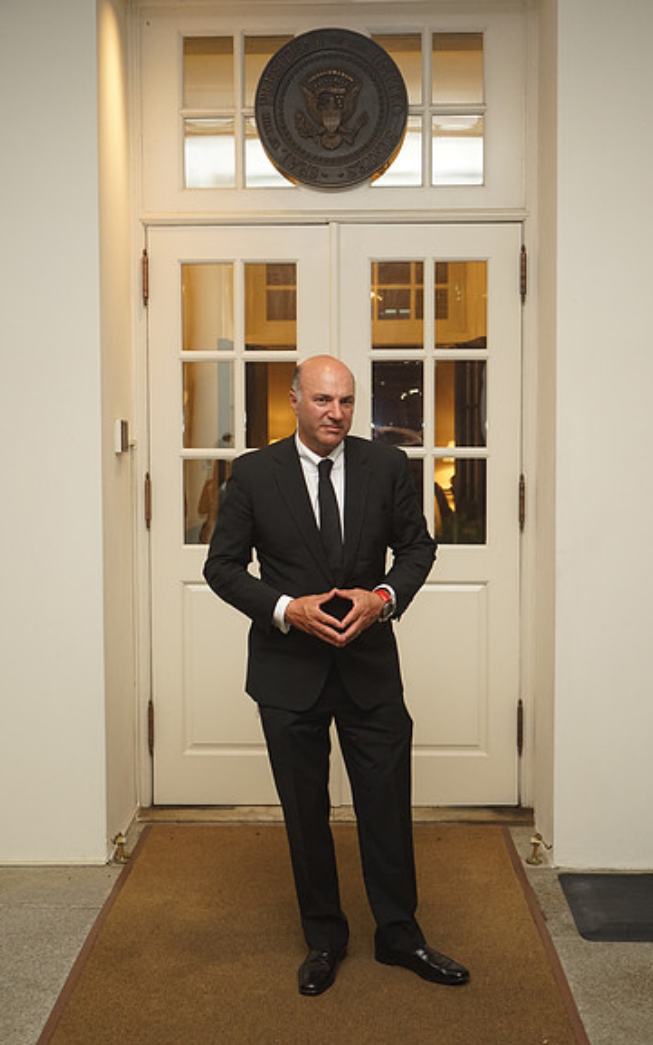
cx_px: 330
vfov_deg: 45.3
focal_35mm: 44
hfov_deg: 29.2
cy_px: 522
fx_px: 1253
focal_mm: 43
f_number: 4
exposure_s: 1/125
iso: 1600
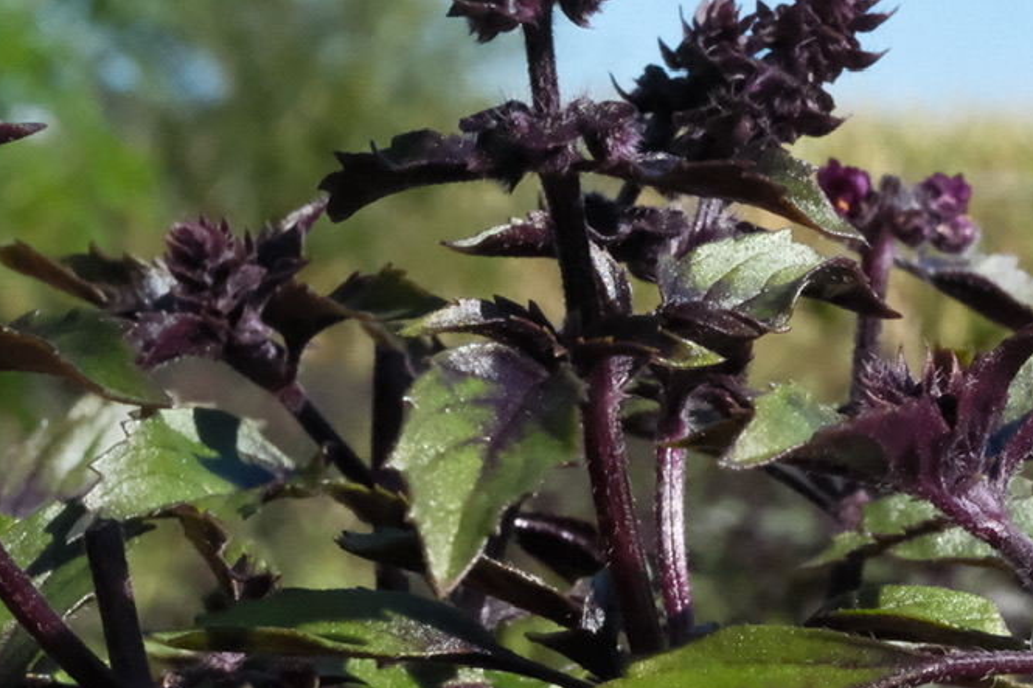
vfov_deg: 8.8
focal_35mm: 156
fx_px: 4475
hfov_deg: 13.1
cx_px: 906
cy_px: 433
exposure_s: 1/3500
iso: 6400
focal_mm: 30
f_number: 13
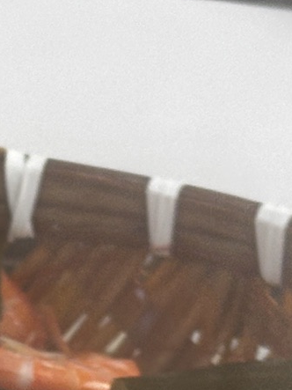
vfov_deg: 8.3
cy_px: 534
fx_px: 2644
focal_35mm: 235
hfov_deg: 6.3
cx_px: -88
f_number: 1.6
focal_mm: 5.96
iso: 50
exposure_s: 1/121
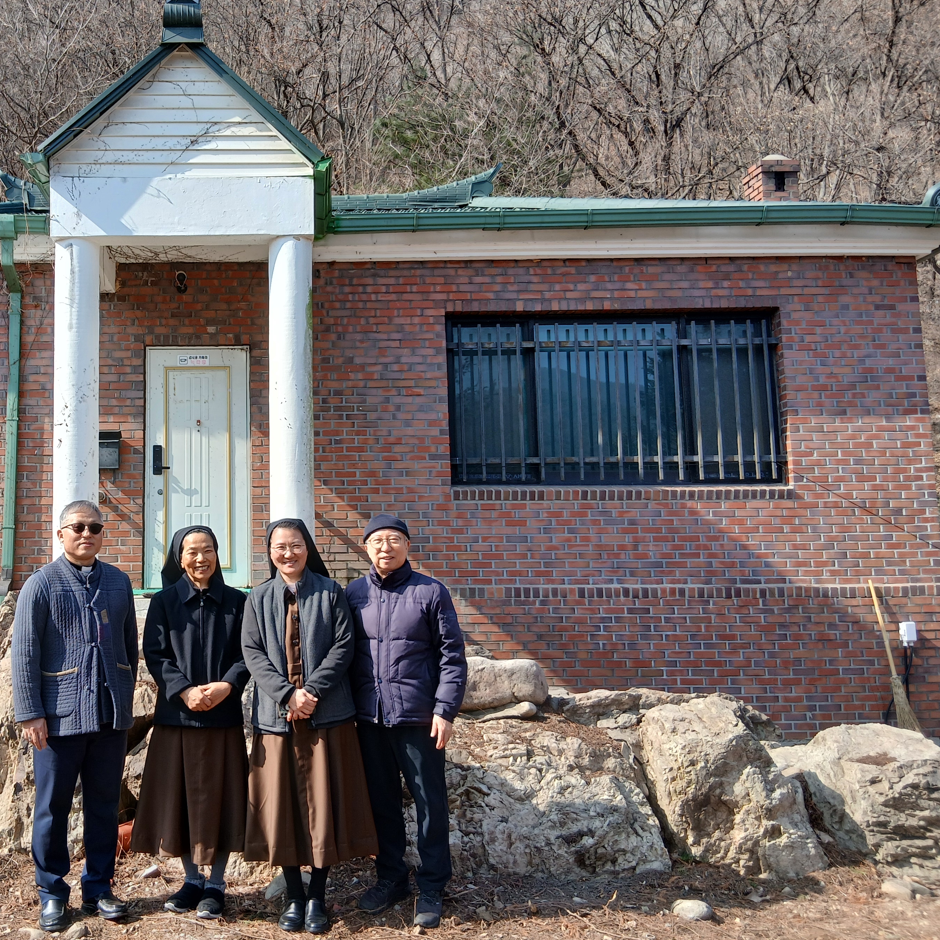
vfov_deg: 47.2
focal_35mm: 35
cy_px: 440
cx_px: 243
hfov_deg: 45.7
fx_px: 1075
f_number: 1.8
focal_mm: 3.98
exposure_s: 1/222
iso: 20
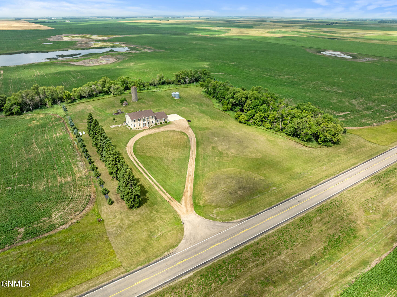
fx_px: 275
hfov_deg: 71.6
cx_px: 198
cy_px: 148
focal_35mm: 24
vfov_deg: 56.8
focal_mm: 12.29
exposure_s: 1/320
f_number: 5.6
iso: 200
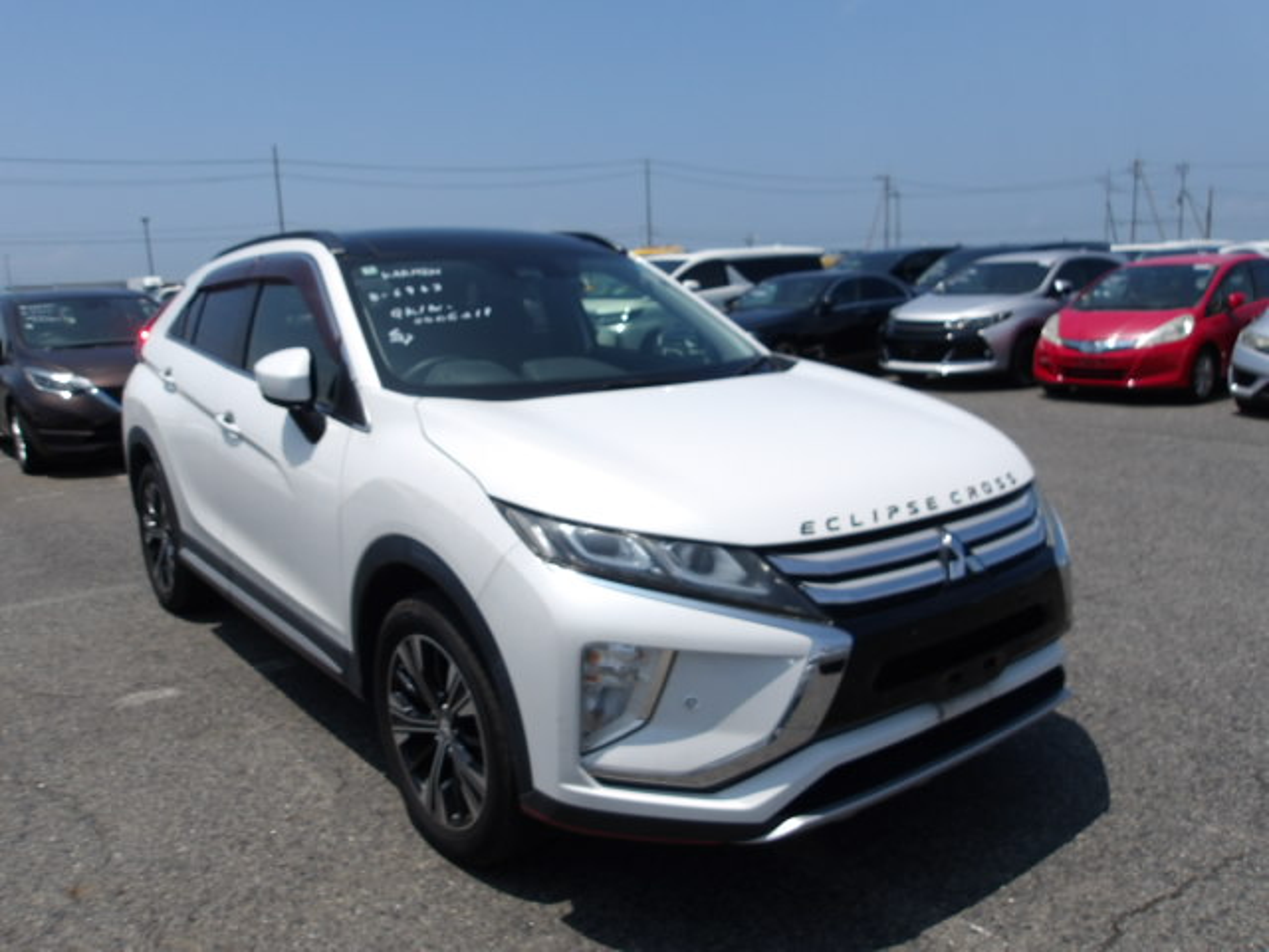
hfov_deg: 65.3
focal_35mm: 27
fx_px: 990
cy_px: 476
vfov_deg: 51.4
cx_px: 634
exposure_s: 1/196
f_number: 10.4
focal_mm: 4.9
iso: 100
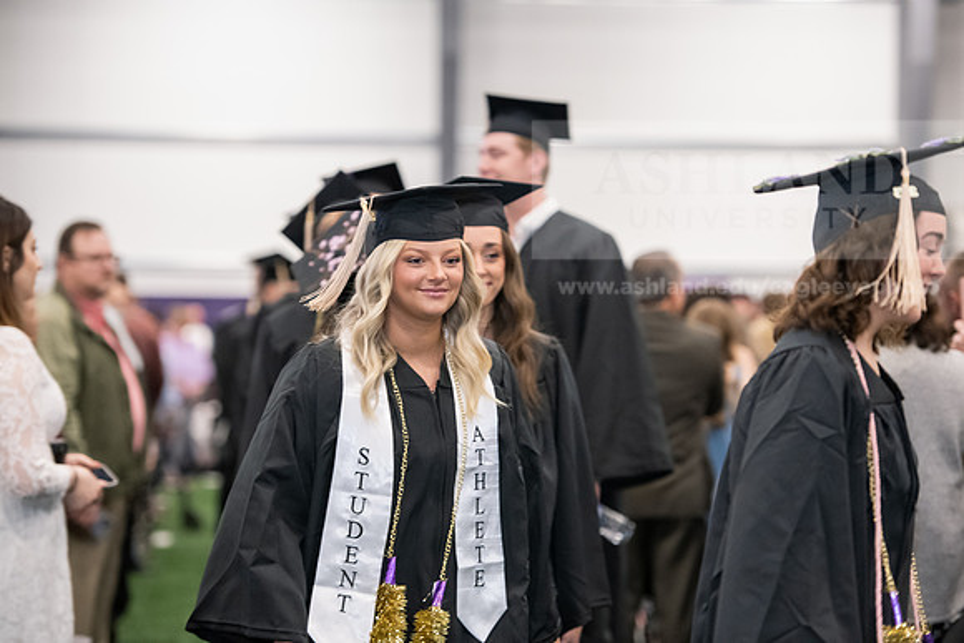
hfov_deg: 16.4
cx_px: 482
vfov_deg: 11.0
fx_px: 3348
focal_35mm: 125
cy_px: 322
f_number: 3.2
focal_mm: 125
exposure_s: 1/200
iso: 3200
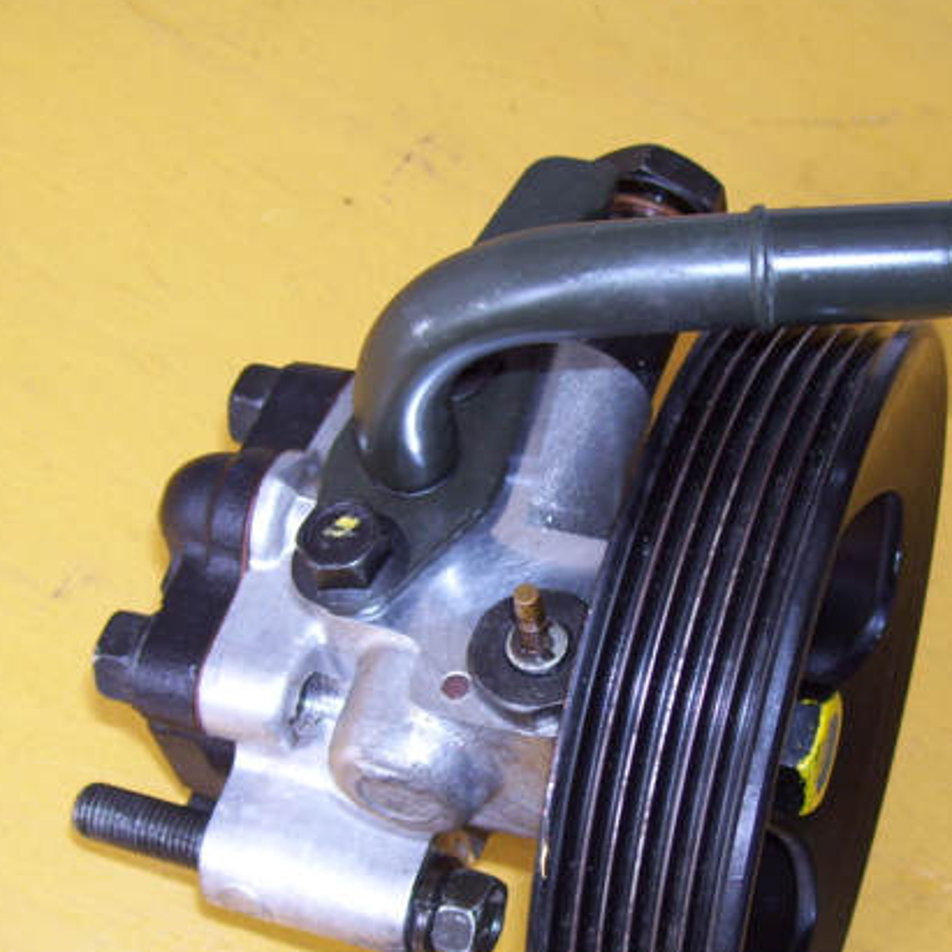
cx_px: 521
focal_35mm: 62
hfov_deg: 27.7
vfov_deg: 27.5
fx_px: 1929
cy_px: 644
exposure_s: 1/60
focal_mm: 6
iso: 80
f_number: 2.7
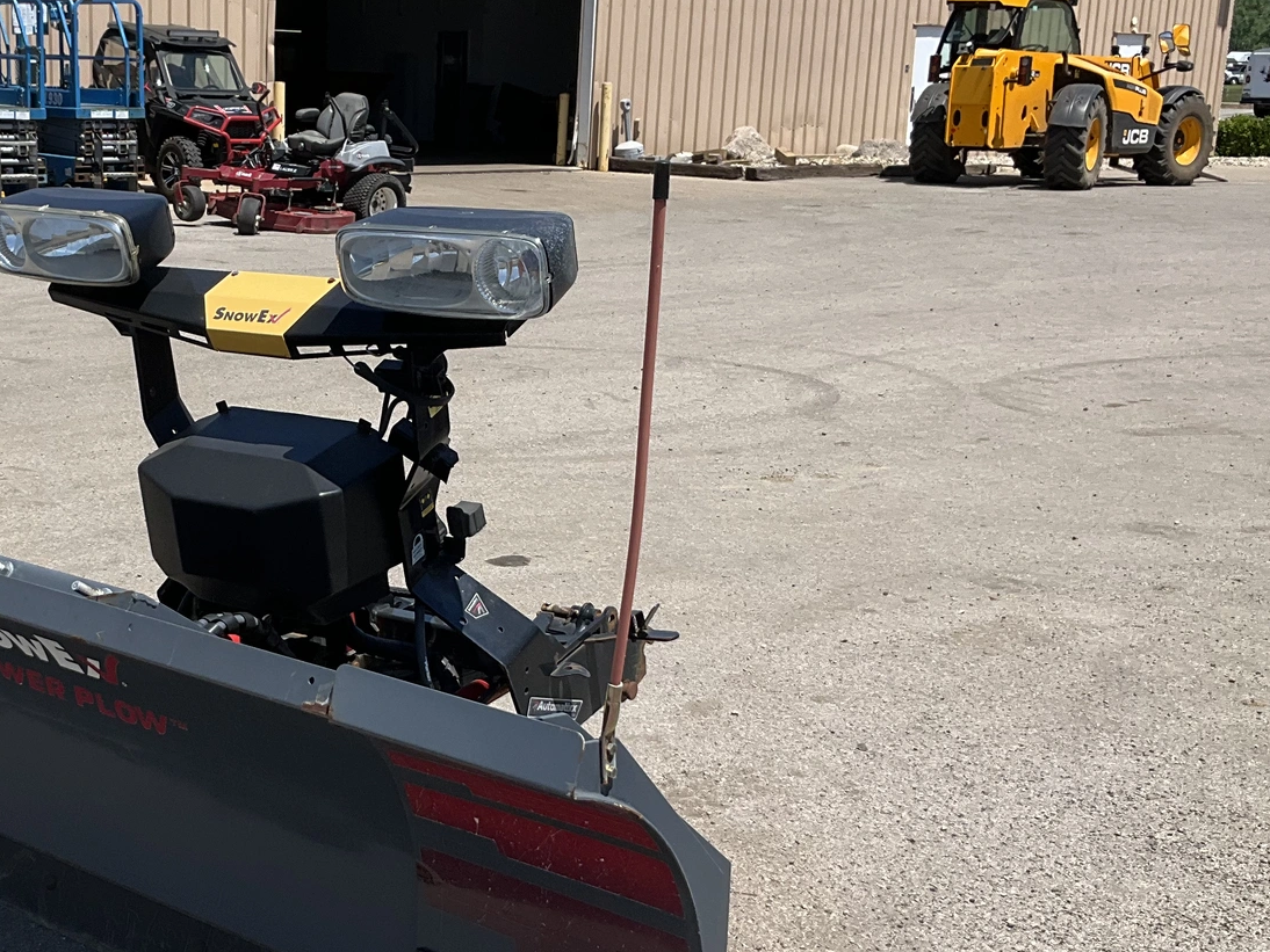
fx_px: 1945
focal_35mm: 53
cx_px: 320
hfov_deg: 35.4
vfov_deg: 27.5
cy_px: 580
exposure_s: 1/2058
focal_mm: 3
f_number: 1.8
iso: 25
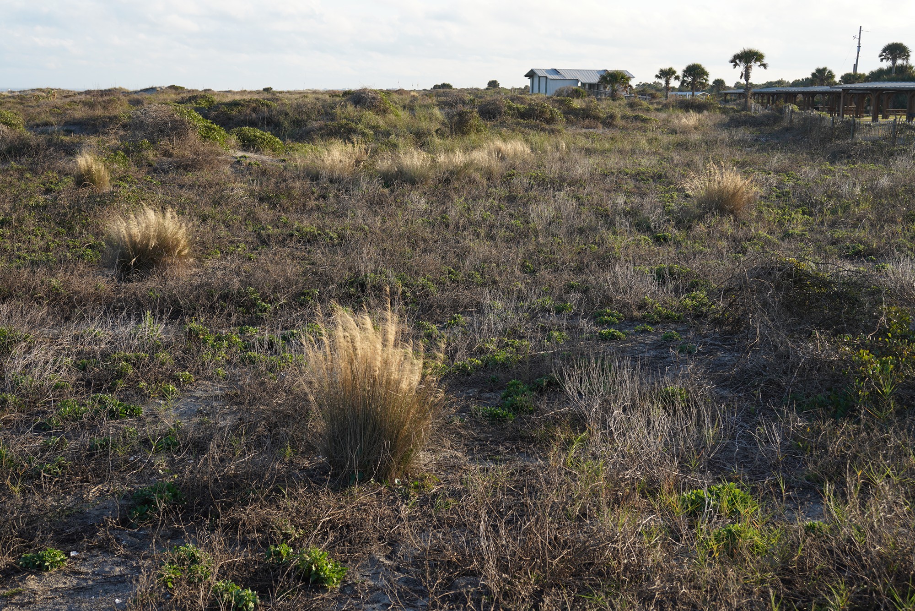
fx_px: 1118
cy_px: 306
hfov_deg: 44.5
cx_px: 458
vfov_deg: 30.5
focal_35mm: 44
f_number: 8
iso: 100
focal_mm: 44
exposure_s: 1/100
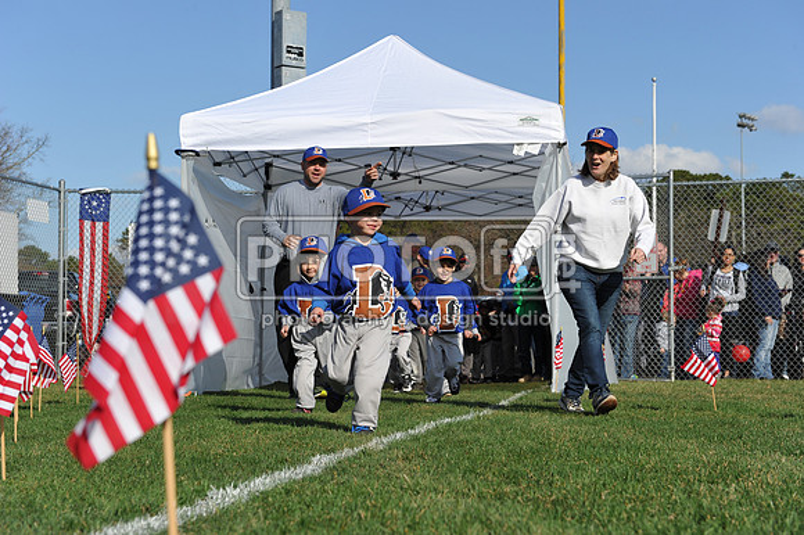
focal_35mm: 70
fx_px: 1562
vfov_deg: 19.4
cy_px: 268
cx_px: 402
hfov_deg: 28.9
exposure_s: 1/1000
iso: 400
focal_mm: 70
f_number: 8
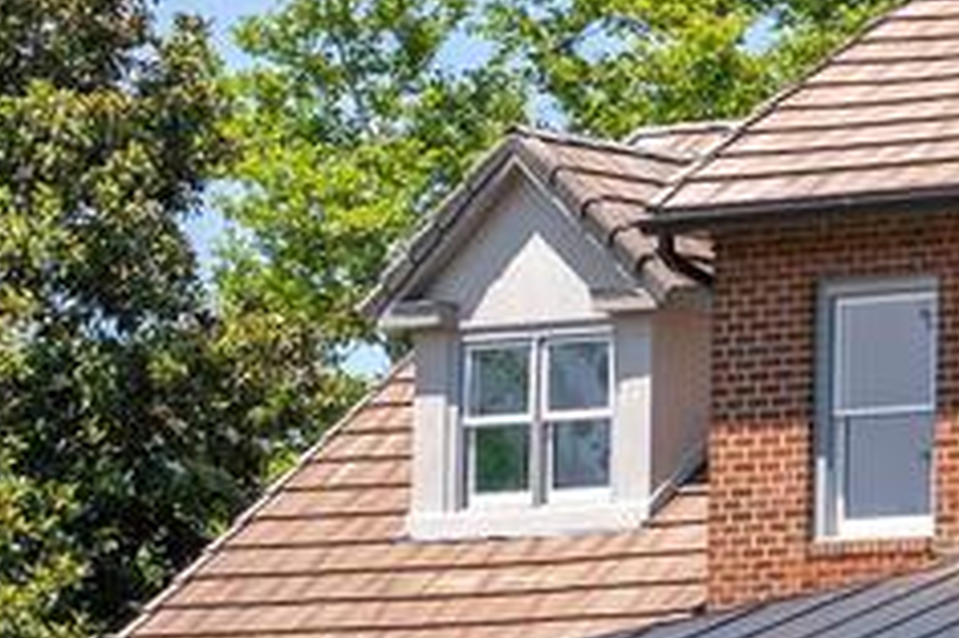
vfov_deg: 5.7
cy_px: 496
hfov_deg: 8.3
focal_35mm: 239
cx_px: 1755
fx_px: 6362
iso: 160
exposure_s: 1/160
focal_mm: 55
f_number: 9
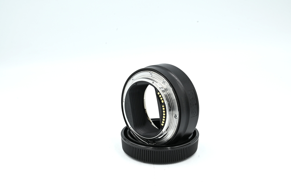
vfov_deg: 20.3
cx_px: 146
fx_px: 542
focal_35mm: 67
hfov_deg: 30.1
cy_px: 97
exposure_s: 1/15
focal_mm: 67
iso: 100
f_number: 14
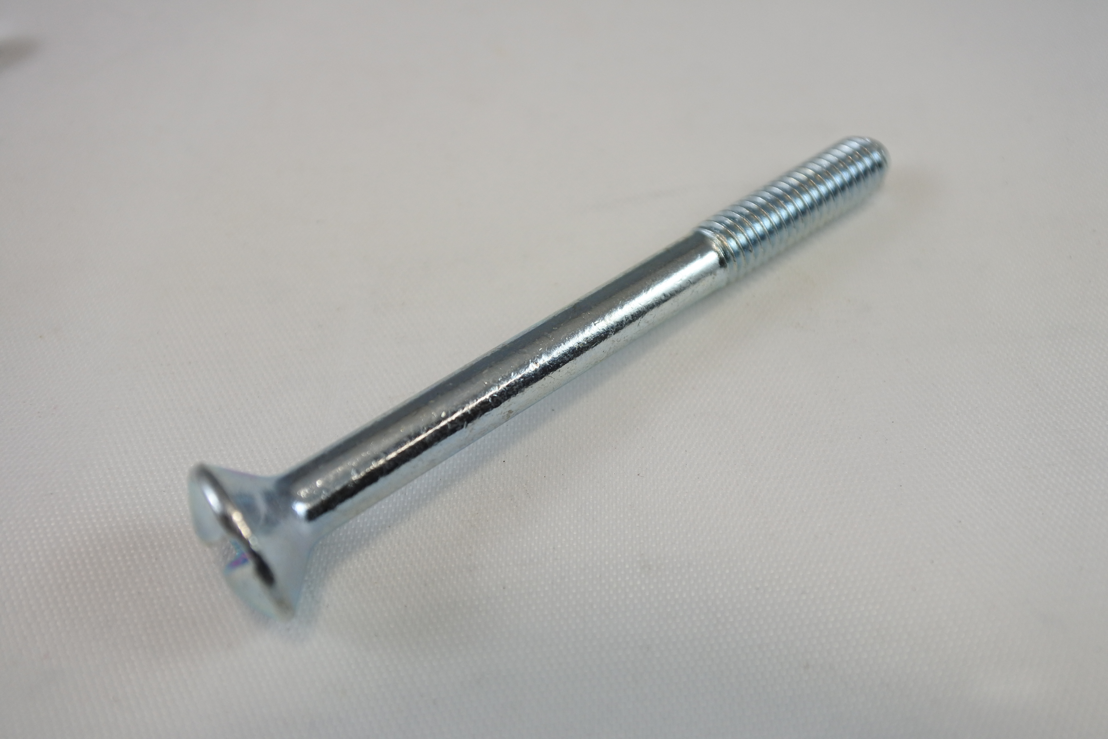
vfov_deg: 42.3
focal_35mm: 31
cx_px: 554
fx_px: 954
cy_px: 370
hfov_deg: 60.3
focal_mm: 11.6
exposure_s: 1/250
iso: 250
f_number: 3.8
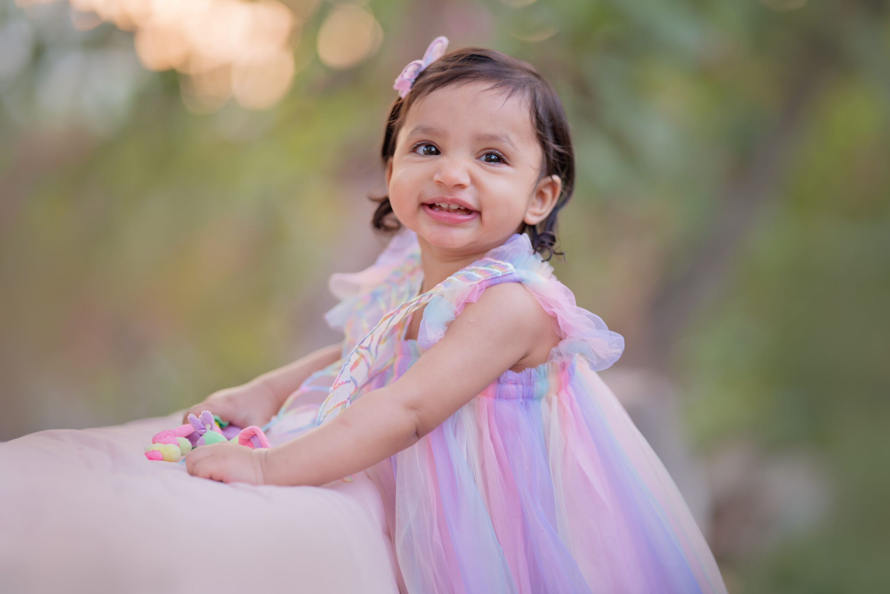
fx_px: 2102
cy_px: 297
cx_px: 445
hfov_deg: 23.9
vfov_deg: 16.1
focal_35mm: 85
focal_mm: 85
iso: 500
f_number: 1.4
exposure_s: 1/500
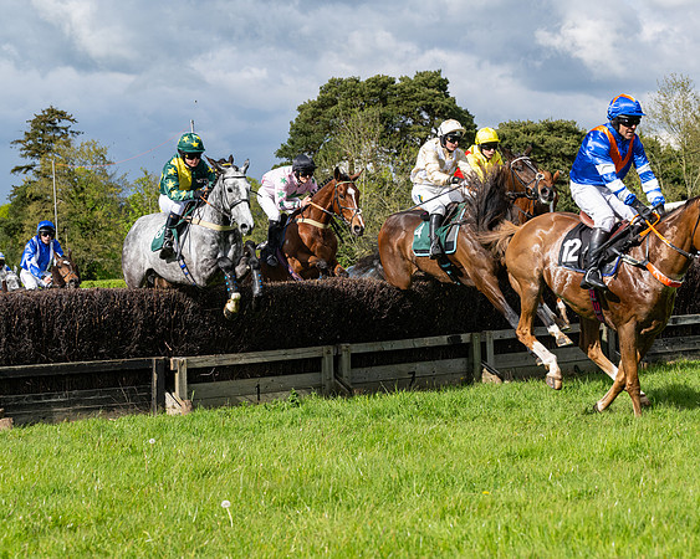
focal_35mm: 86
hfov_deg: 22.3
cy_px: 287
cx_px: 359
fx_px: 1777
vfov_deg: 17.9
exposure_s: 1/2500
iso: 400
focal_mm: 70
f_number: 5
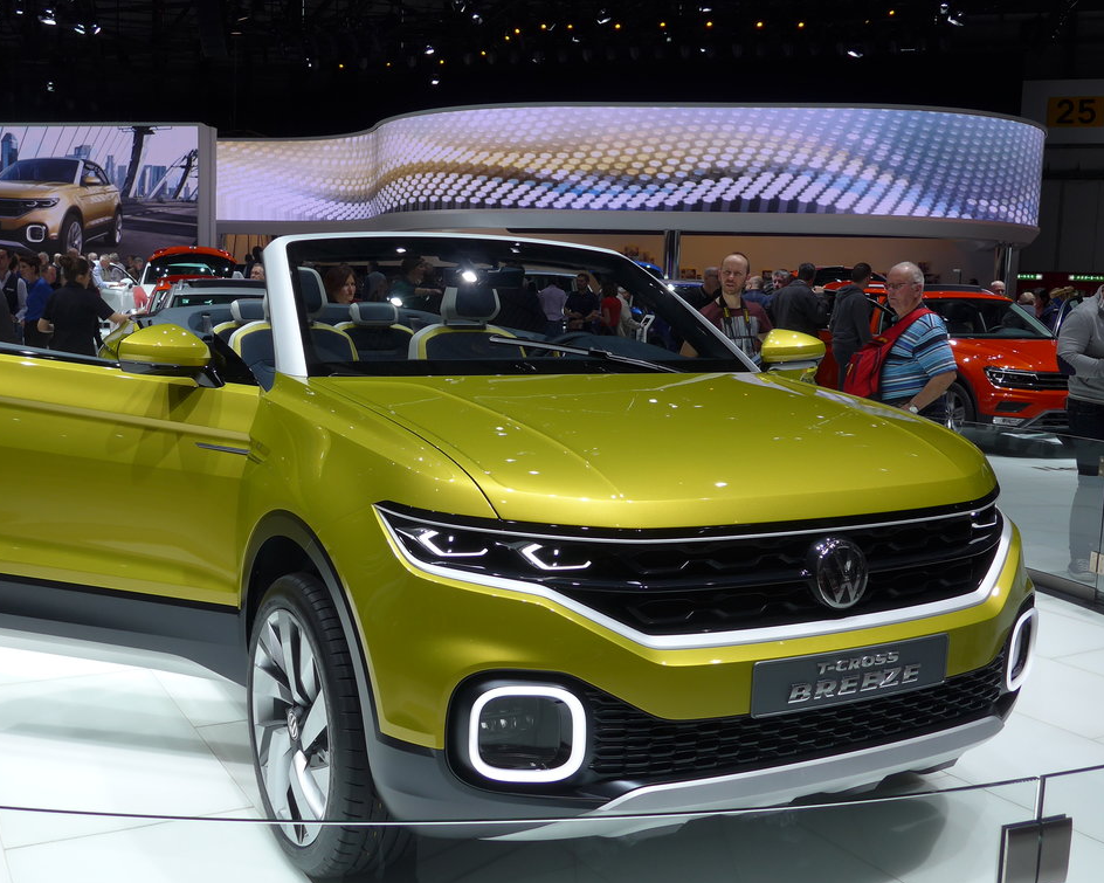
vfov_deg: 41.1
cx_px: 461
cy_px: 450
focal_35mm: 36
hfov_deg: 50.1
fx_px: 1176
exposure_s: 1/320
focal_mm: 6
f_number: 2.8
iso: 80
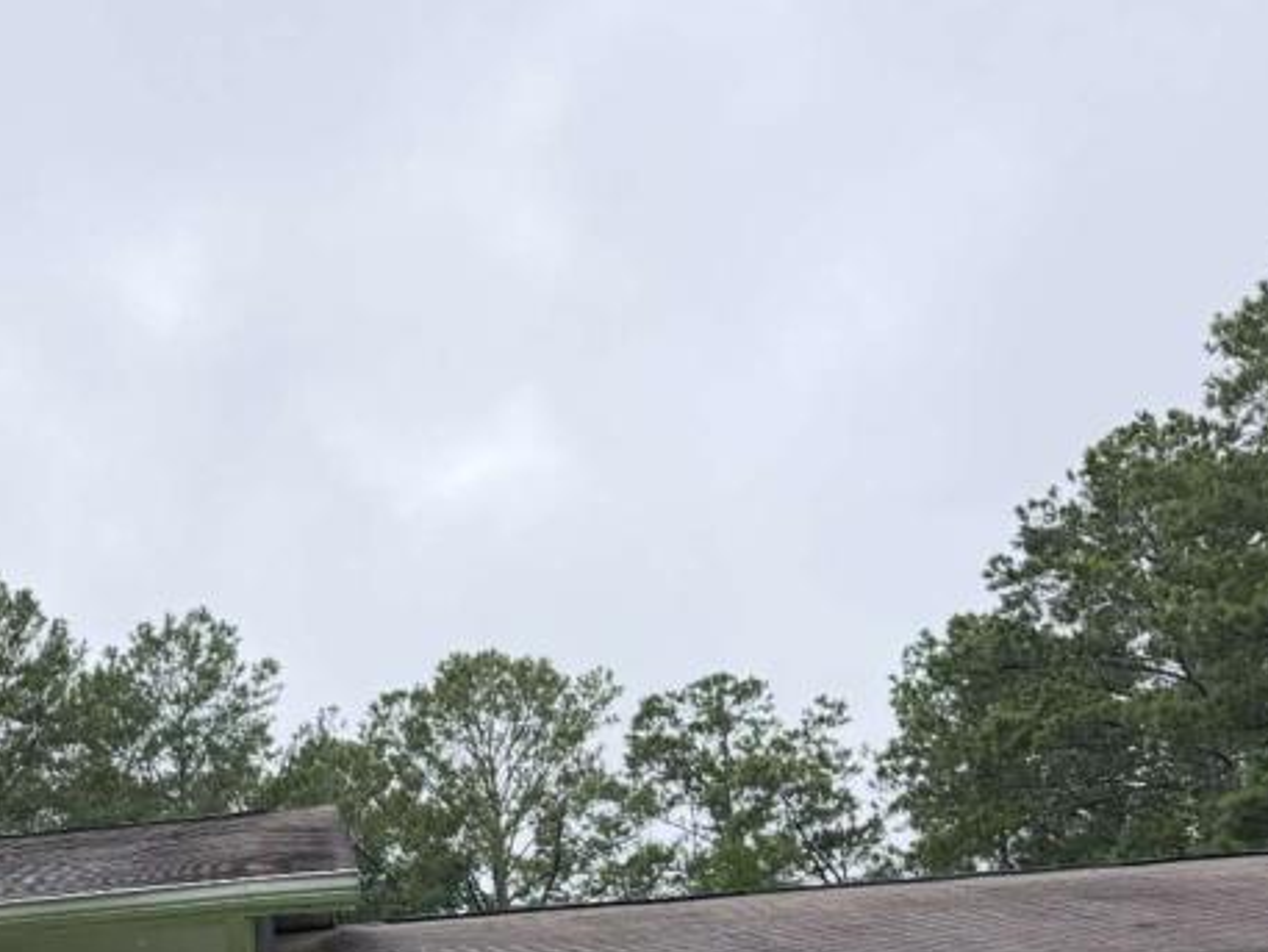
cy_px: 1019
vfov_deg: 22.2
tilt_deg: +19.2
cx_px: -178
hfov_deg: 27.7
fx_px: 2308
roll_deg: +0.1
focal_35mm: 63
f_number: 1.78
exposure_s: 1/2000
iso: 80
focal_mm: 6.76
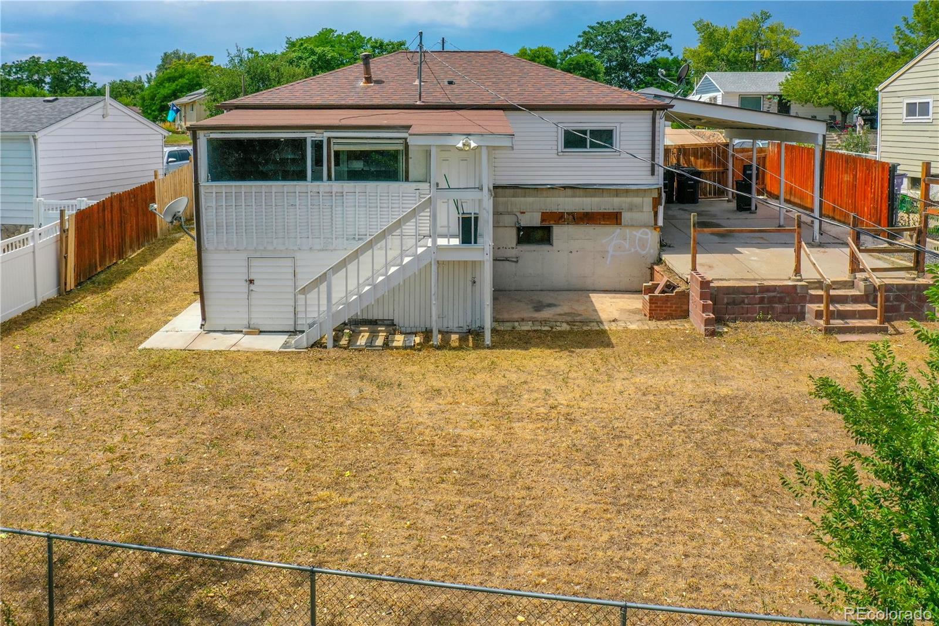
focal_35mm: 28
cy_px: 313
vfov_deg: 46.4
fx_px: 730
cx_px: 470
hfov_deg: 65.5
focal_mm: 10.26
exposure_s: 1/640
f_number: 6.3
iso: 100
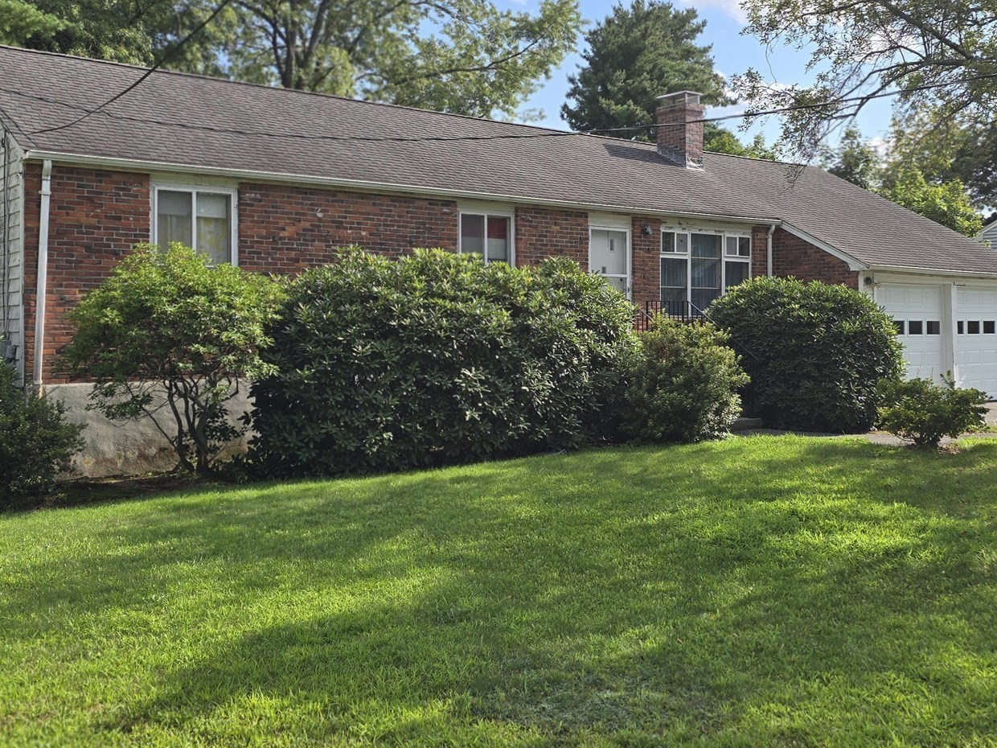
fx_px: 1094
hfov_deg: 48.8
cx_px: 579
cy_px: 297
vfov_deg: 37.6
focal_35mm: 38
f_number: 1.7
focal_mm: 6.3
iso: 12
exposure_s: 1/621
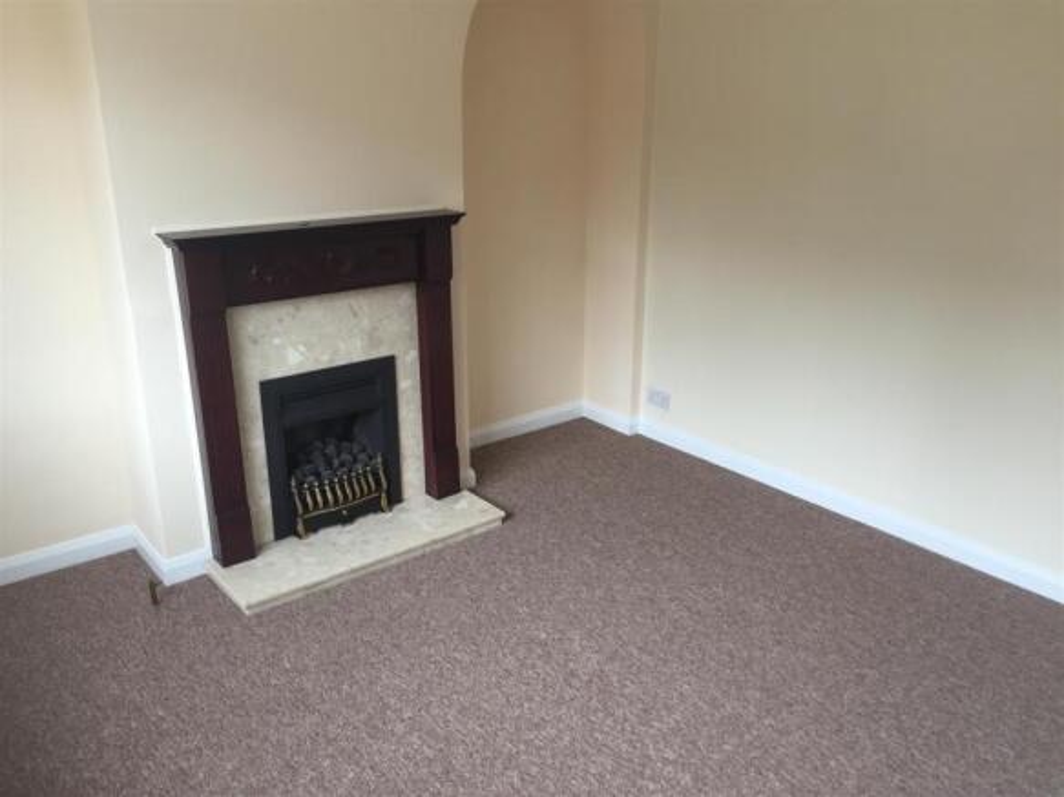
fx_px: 891
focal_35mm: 29
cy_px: 398
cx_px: 532
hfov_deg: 61.7
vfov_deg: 48.2
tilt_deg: -19.7
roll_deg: -0.1
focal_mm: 4.15
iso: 40
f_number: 2.2
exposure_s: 1/50
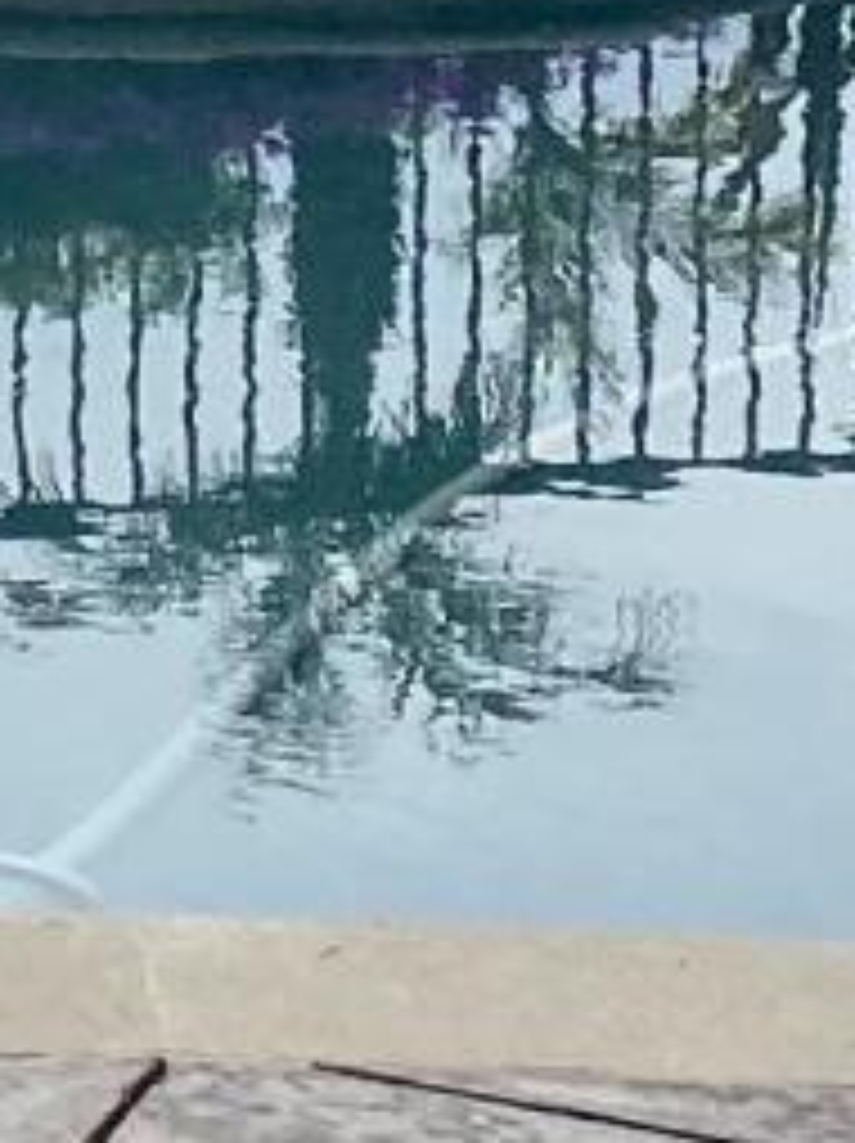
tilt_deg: -2.6
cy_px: -824
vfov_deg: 9.3
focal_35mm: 205
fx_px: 6763
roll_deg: +1.5
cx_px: -2066
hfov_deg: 6.4
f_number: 1.8
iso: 32
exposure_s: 1/4464
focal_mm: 4.25
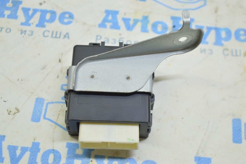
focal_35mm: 68
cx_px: 123
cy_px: 82
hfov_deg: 29.9
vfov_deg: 20.1
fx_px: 461
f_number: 5.6
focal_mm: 45
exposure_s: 1/20
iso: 400
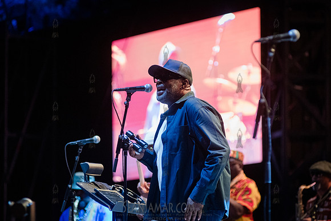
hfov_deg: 9.3
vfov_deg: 6.2
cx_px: 169
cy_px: 93
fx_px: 2043
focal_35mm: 222
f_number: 3.5
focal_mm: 185
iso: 6400
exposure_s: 1/500
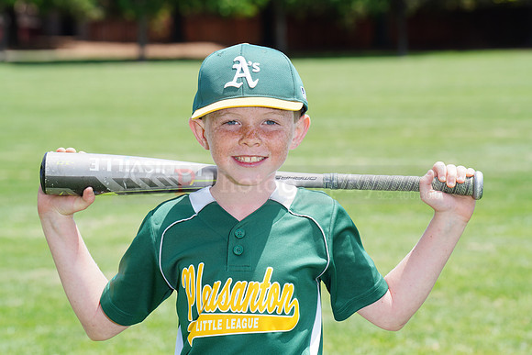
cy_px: 178
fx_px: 2720
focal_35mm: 184
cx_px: 266
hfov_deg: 11.2
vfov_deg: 7.5
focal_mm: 184
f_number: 10
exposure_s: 1/200
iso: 200
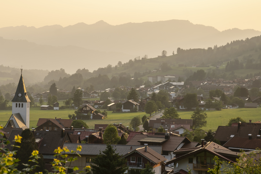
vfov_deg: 10.4
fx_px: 957
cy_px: 97
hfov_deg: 15.4
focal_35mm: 132
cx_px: 55
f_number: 4
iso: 80
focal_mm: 70
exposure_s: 1/320
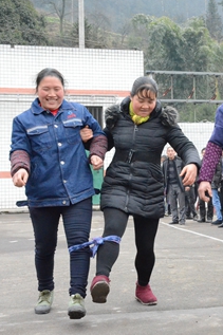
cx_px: 216
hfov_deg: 20.7
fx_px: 593
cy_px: 163
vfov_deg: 31.5
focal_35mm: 64
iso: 6400
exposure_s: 1/800
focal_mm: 27
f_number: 14
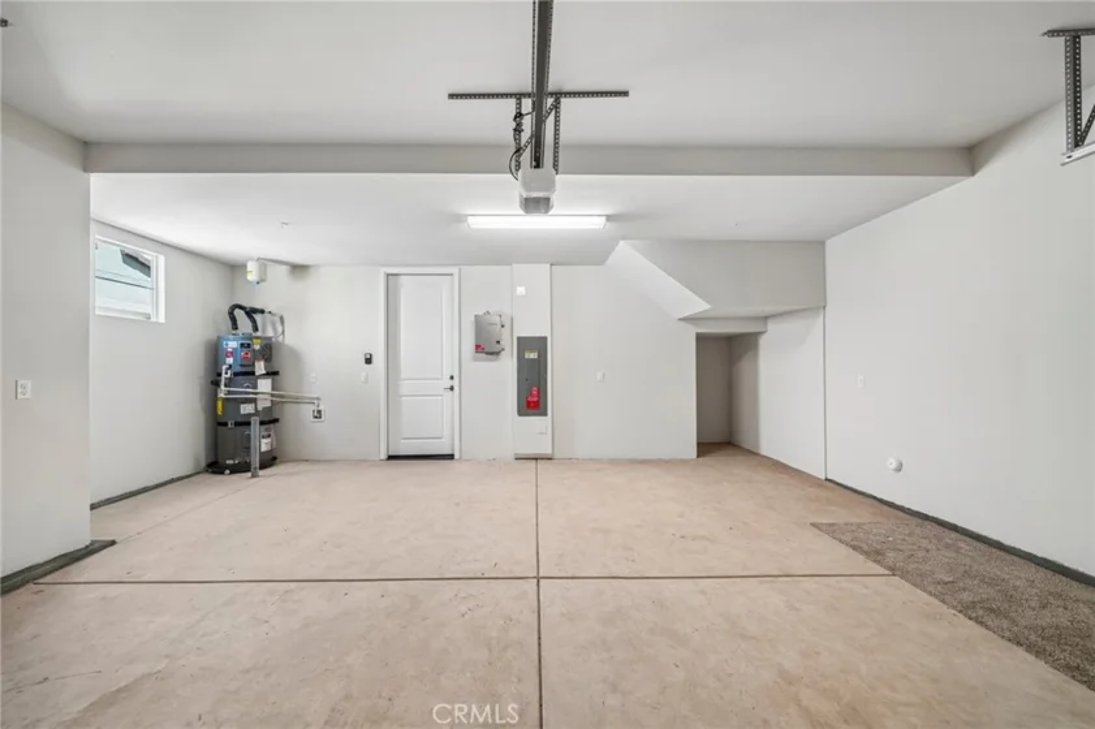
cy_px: 364
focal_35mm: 14
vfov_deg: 81.2
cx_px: 548
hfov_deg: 104.3
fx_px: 426
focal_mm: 14
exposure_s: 1/13
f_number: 7.1
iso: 400
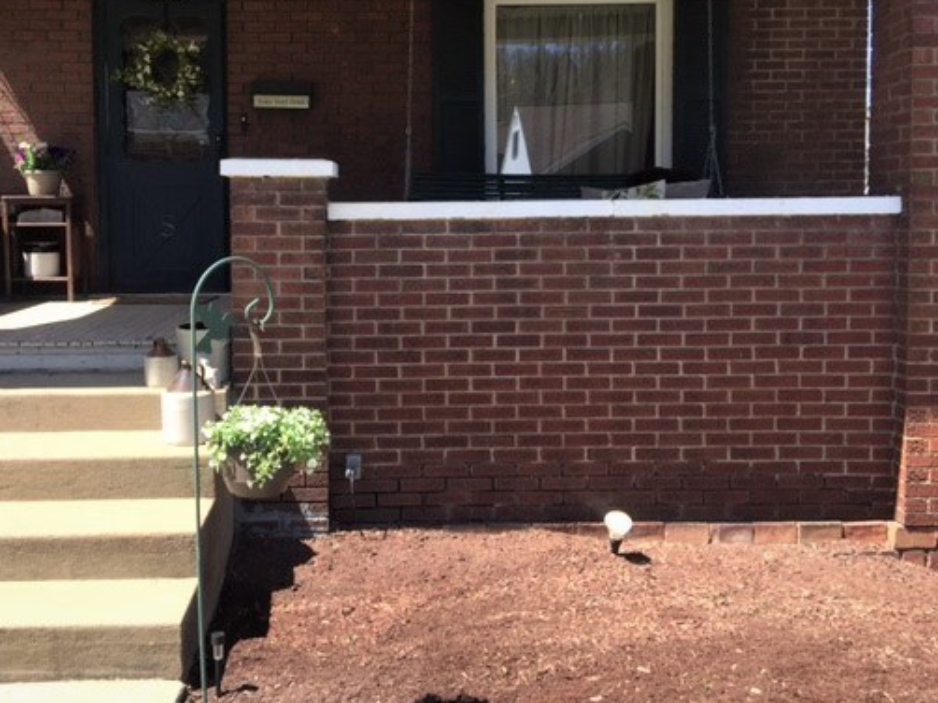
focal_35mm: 37
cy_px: 275
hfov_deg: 50.0
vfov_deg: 38.4
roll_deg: +0.0
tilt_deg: -2.4
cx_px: 402
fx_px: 1002
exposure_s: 1/618
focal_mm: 4.15
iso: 32
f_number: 2.2
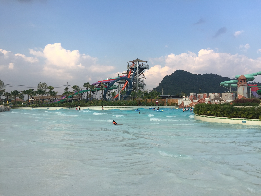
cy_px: 98
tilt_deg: +1.0
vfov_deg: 48.2
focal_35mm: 29
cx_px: 130
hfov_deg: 61.7
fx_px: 219
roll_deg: -1.5
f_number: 2.2
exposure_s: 1/1130
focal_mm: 4.15
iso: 32
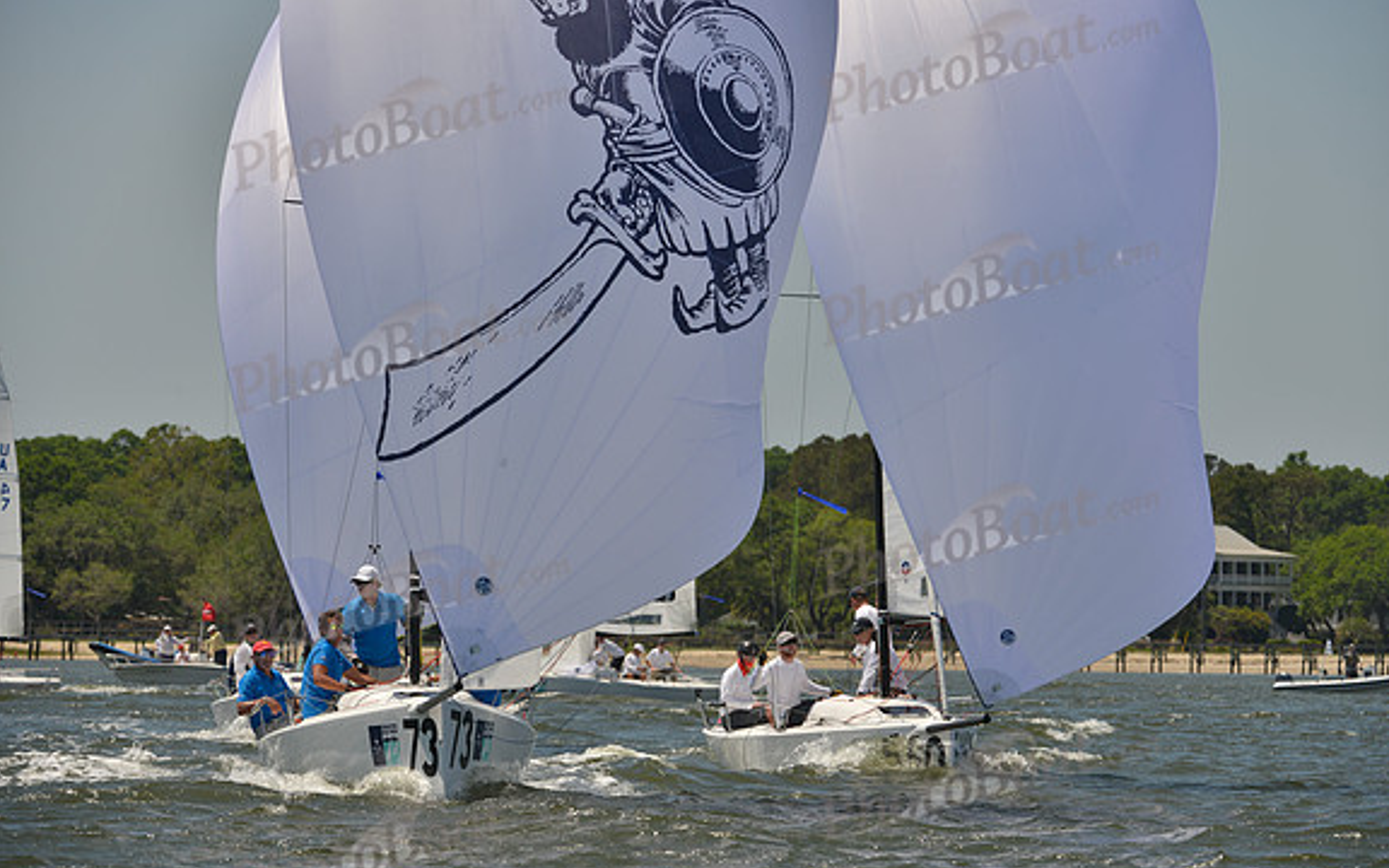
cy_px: 442
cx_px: 697
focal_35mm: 226
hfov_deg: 9.3
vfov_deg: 5.8
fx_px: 8555
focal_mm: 220
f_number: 8
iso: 200
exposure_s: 1/1250
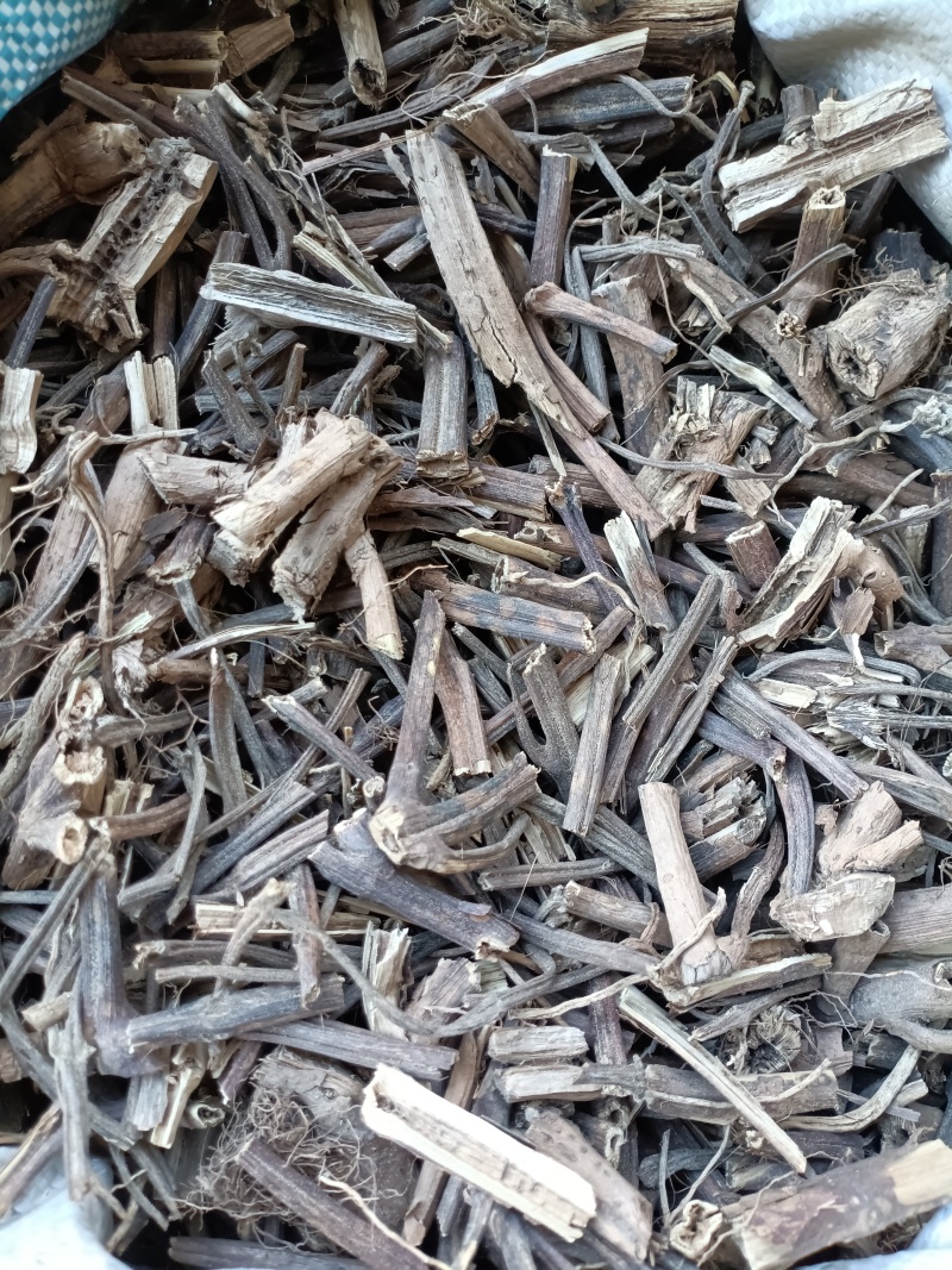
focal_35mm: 26
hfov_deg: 53.1
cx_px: 476
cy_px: 635
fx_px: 954
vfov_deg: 67.3
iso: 329
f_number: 1.8
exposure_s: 1/50
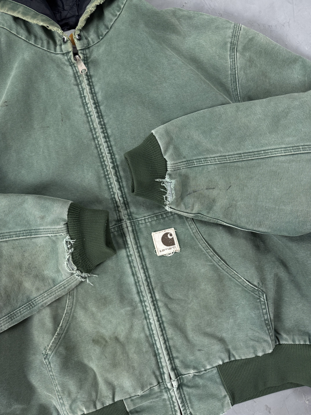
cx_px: 156
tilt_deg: -85.0
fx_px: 287
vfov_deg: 71.6
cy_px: 208
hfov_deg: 56.8
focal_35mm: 24
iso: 160
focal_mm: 6.76
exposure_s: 1/60
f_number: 1.78
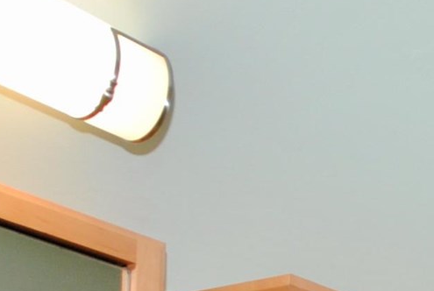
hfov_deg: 17.7
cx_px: 778
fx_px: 1123
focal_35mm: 93
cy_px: 636
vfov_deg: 12.4
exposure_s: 1/60
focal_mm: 10
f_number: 4
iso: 200
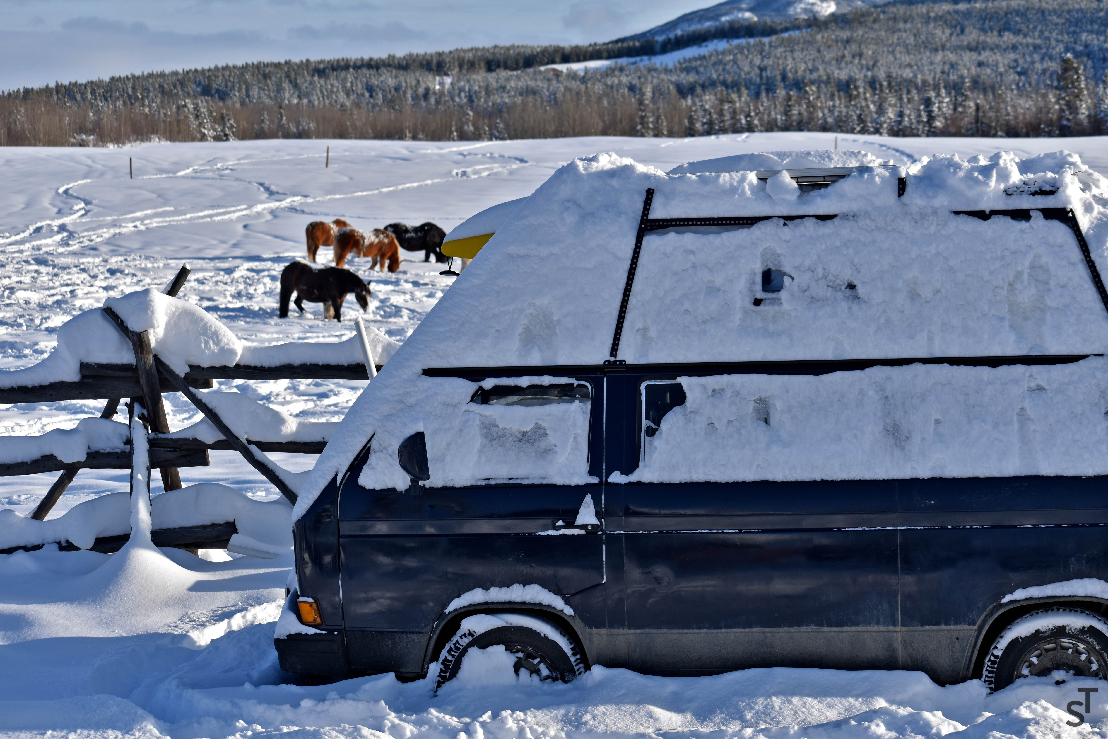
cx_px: 554
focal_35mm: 105
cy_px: 370
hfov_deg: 19.5
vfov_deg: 13.0
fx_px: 3231
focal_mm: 70
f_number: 5.6
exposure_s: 1/1000
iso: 200
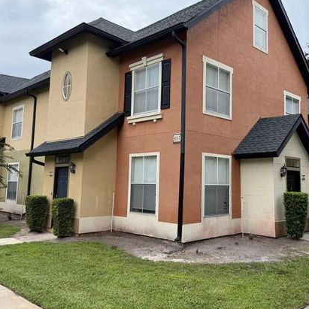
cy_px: 136
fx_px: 333
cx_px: 191
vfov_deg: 49.6
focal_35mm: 33
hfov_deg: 49.3
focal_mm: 6.76
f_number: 1.78
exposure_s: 1/1653
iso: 100
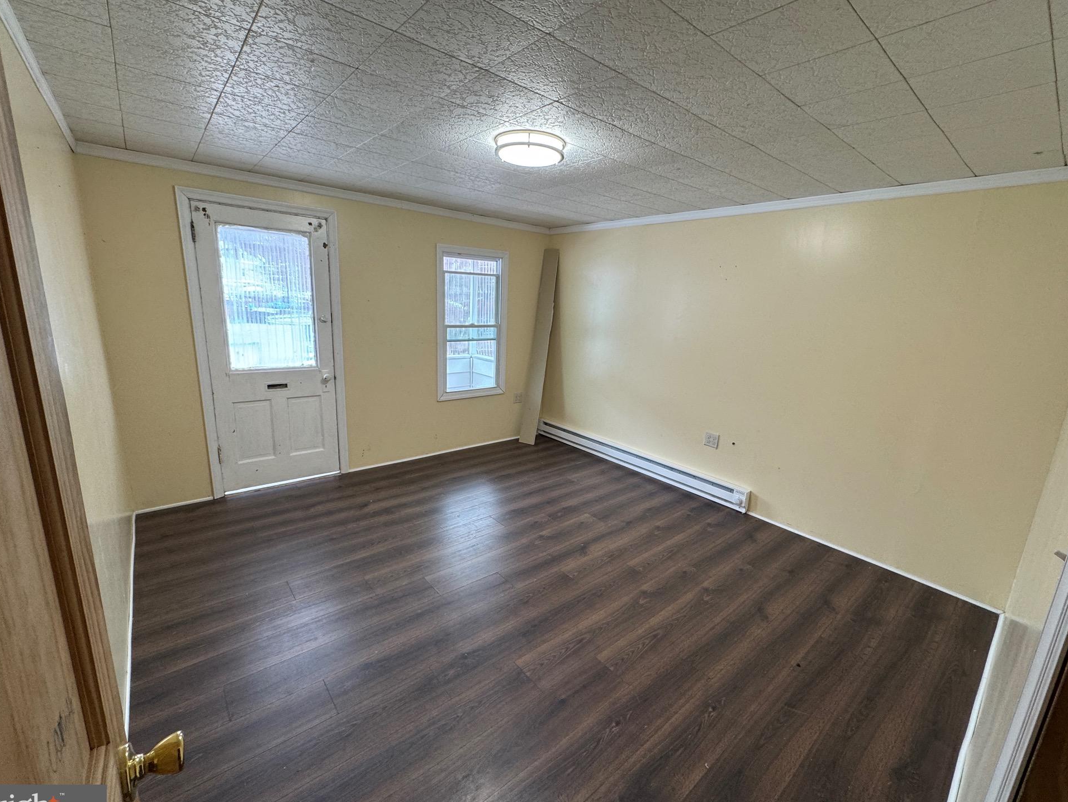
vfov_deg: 81.8
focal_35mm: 15
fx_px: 463
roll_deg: -2.9
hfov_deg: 98.2
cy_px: 401
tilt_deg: -13.5
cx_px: 539
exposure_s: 1/99
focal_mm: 2.22
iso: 160
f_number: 2.2
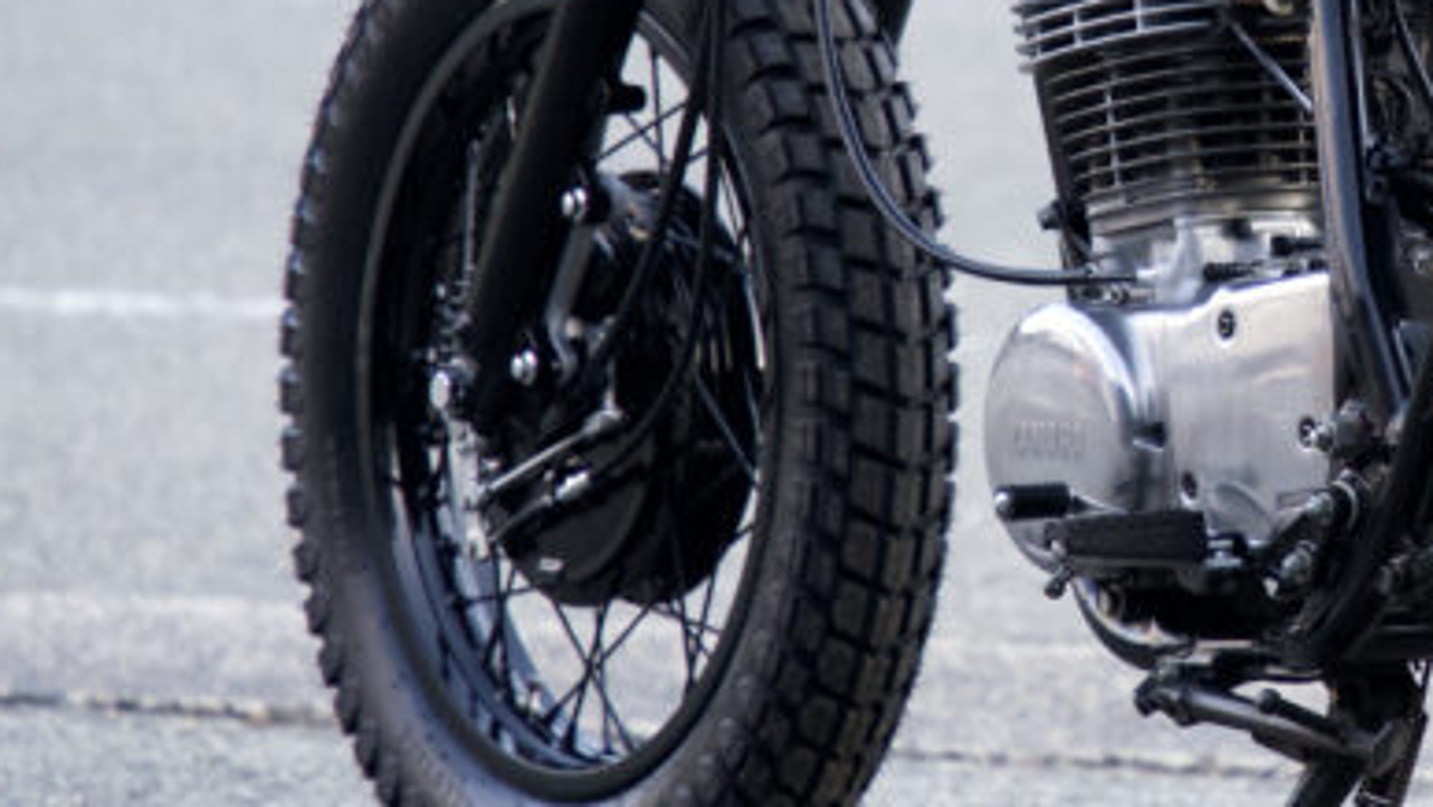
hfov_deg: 4.4
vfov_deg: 2.5
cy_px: 87
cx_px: 1429
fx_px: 18435
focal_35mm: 485
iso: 2000
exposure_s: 1/200
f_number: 5.6
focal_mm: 175
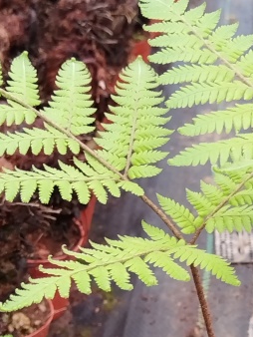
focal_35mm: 82
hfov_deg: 17.6
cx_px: 247
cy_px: 293
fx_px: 798
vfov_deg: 23.3
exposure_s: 1/50
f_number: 1.9
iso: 400
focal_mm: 4.95
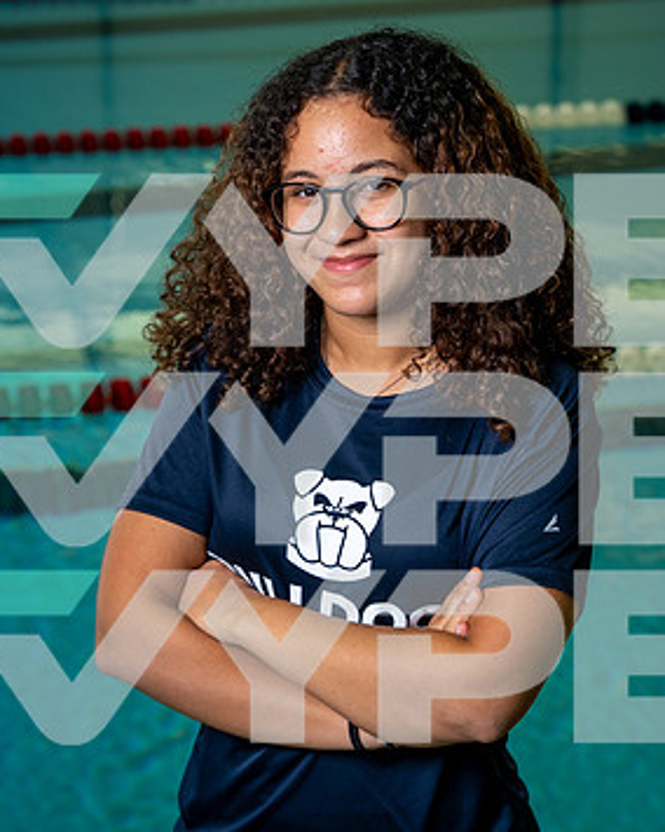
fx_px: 2854
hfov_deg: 13.3
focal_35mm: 116
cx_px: 286
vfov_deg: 16.6
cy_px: 459
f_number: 4.5
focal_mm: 65
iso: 200
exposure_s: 1/250
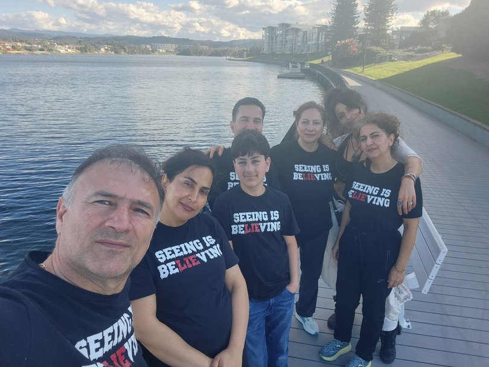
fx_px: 353
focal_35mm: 25
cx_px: 244
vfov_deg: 54.9
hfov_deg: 69.4
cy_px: 184
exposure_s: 1/298
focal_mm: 3.3
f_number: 2.2
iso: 50
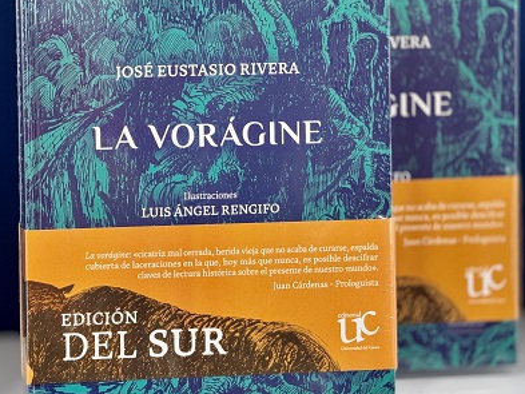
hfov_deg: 11.8
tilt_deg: -20.7
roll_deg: -1.8
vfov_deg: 8.8
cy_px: 167
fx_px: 2549
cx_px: 270
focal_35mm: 168
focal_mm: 15.66
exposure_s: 1/60
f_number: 2.8
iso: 250
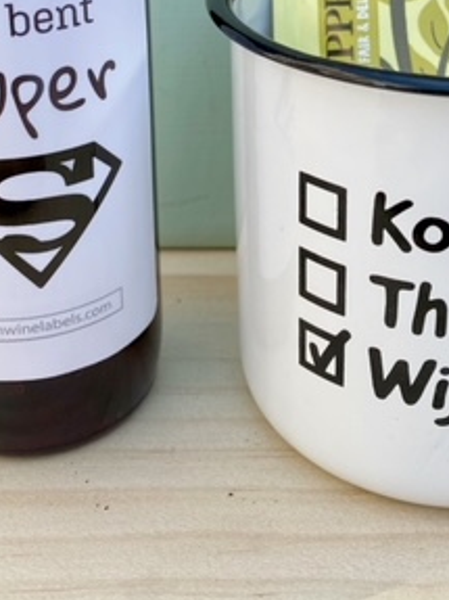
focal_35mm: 58
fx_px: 1004
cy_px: 10
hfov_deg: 25.1
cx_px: 299
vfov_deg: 31.0
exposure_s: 1/662
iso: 32
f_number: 1.8
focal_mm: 4.25
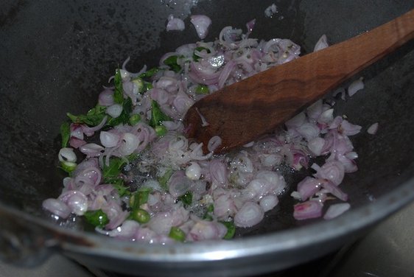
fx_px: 656
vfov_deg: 23.8
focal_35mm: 57
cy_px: 138
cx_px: 207
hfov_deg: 35.0
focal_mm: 38
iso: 100
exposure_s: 1/60
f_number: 5.3
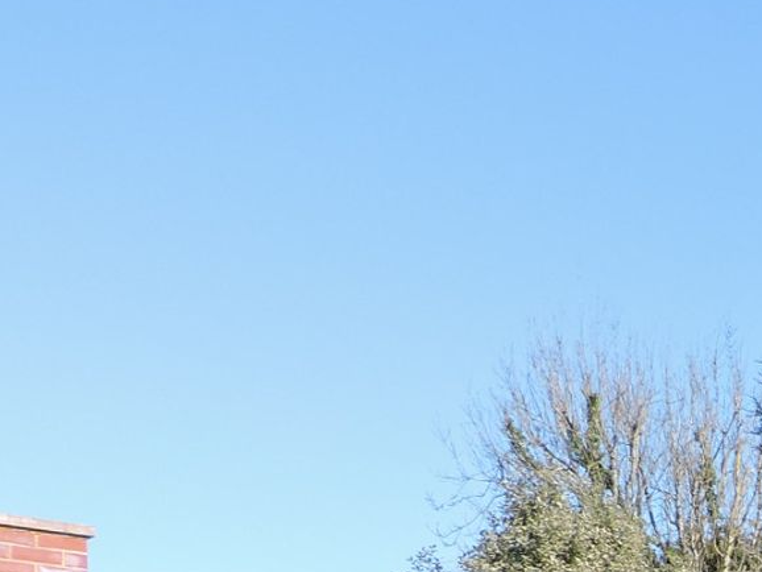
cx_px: 1222
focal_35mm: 85
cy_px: 916
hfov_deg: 19.3
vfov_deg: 15.7
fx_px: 1872
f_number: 3
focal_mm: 4.3
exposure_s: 1/640
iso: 100
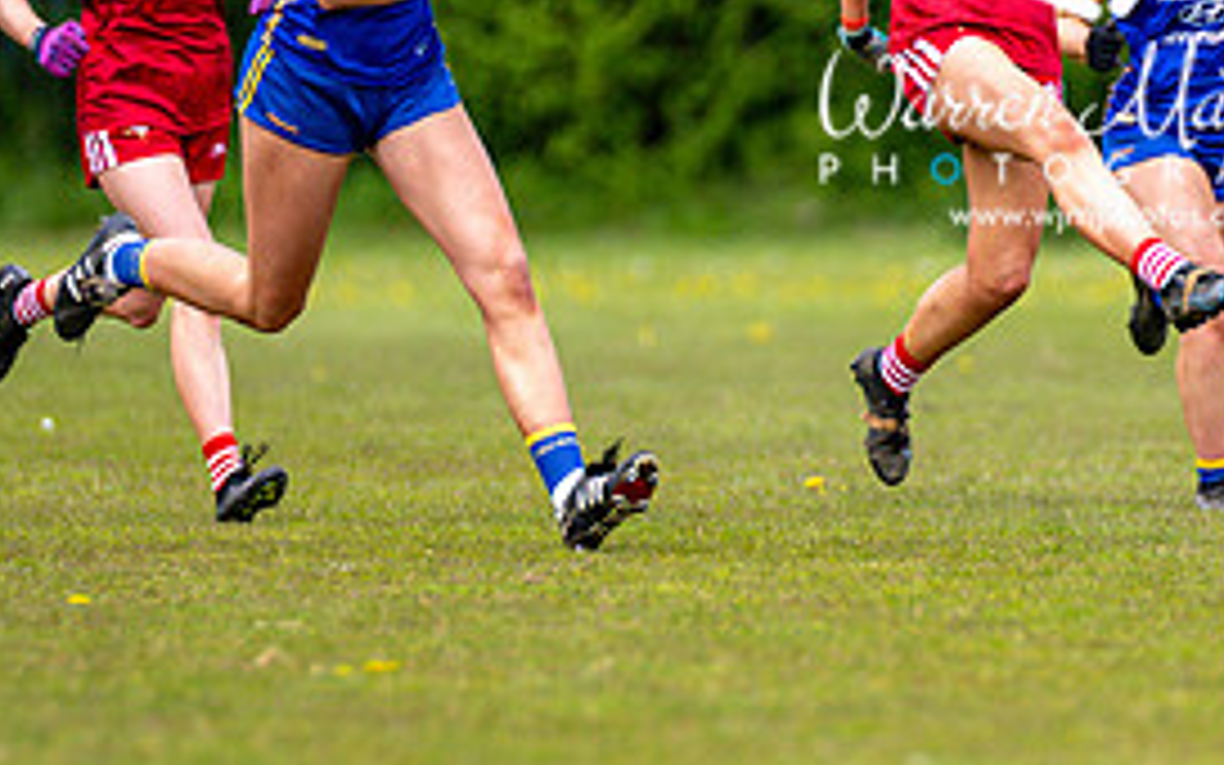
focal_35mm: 1130
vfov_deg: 1.2
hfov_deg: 1.9
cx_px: 905
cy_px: 325
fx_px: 37694
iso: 220
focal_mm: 300
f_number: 2.8
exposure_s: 1/2500
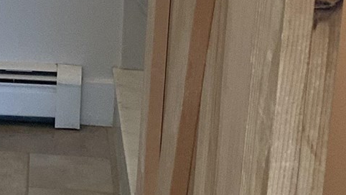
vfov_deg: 7.8
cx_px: -90
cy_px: -142
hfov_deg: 13.8
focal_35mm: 151
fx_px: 1385
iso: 64
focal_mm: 3
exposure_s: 1/60
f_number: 1.8
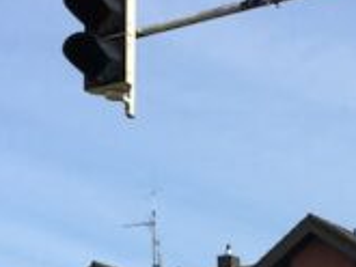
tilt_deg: +6.5
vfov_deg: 10.5
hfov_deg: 14.5
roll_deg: +1.1
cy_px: 424
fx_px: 1389
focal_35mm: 135
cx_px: 304
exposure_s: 1/1522
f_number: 2.2
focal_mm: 4.15
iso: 32
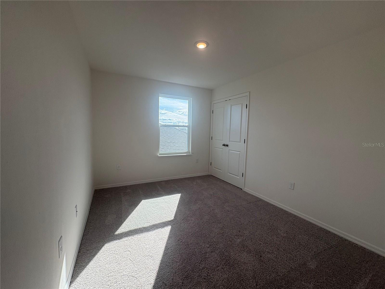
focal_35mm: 14
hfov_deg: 102.1
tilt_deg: -6.5
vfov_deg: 85.7
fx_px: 156
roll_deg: -0.4
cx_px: 192
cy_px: 144
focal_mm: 2.22
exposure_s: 1/322
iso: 40
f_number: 2.2
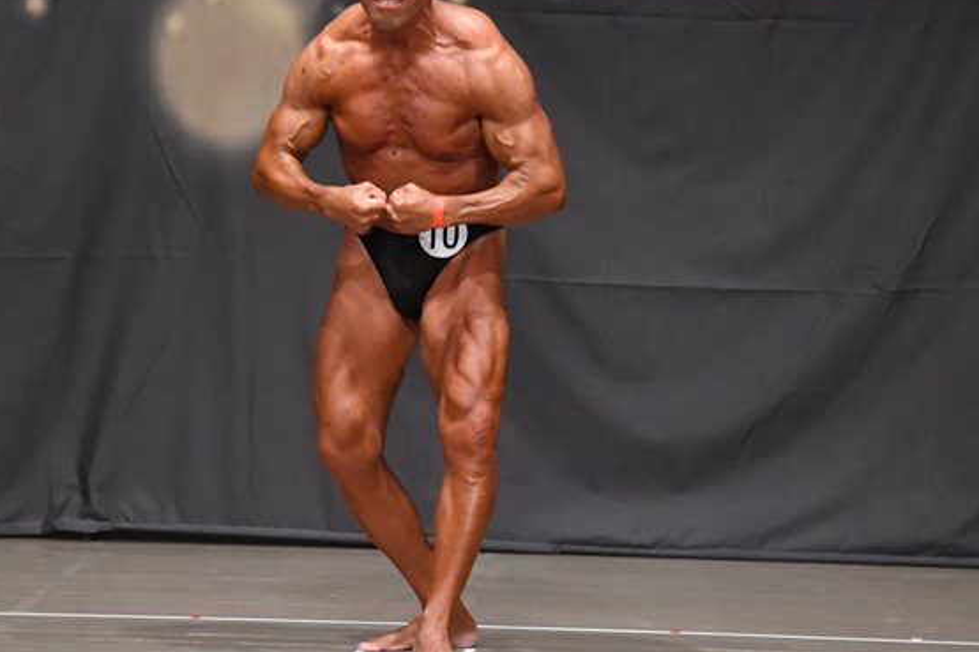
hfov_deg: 6.5
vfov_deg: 4.4
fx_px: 8563
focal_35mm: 315
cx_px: 393
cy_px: 263
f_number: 5.6
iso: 6400
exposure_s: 1/400
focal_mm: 150
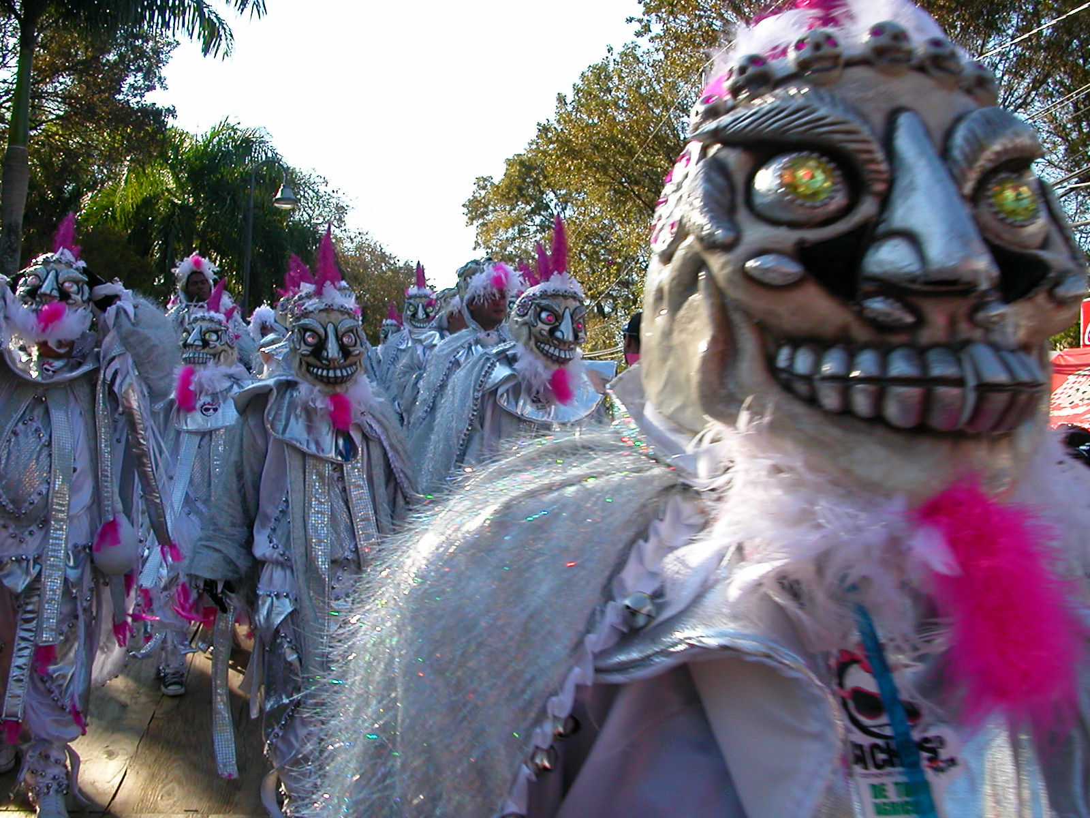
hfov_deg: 50.1
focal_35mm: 37
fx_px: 1165
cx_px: 545
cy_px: 409
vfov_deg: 38.7
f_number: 4.5
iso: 100
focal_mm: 5.6
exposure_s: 1/245
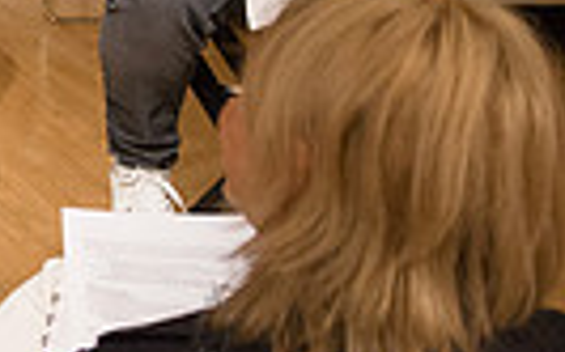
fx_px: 1647
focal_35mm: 107
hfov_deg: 15.2
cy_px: -257
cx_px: -612
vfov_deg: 11.4
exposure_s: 1/320
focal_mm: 24
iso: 2500
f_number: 4
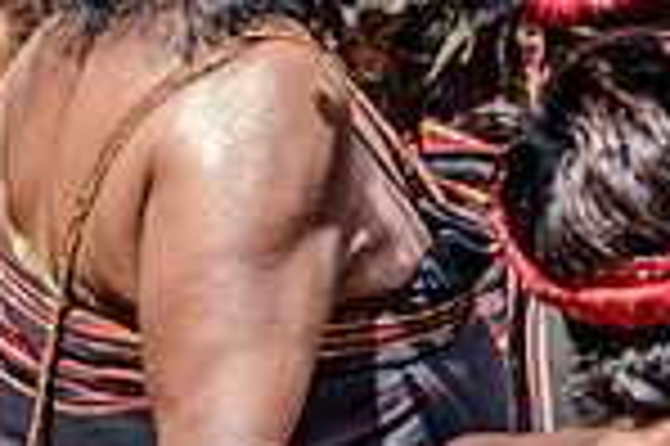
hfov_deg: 7.6
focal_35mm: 261
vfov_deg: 5.2
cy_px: 43
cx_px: -580
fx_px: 4852
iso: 500
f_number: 5
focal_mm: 67
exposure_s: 1/400
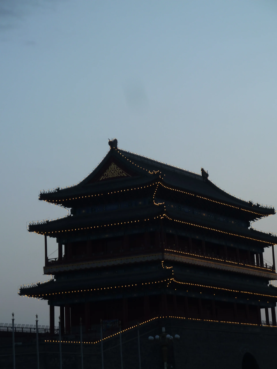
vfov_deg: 17.7
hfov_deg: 13.3
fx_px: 1184
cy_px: 184
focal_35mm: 111
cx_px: 138
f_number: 4.4
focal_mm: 18.2
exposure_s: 1/20
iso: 80
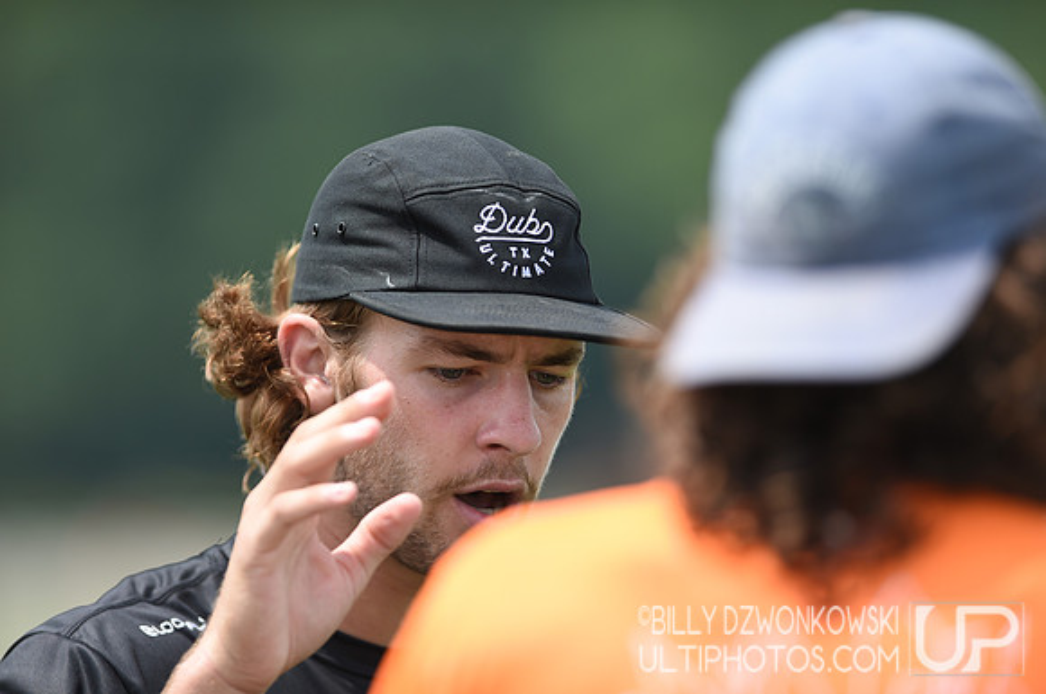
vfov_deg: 3.4
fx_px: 11606
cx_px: 523
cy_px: 347
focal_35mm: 400
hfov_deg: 5.2
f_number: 2.8
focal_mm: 400
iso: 125
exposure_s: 1/1600
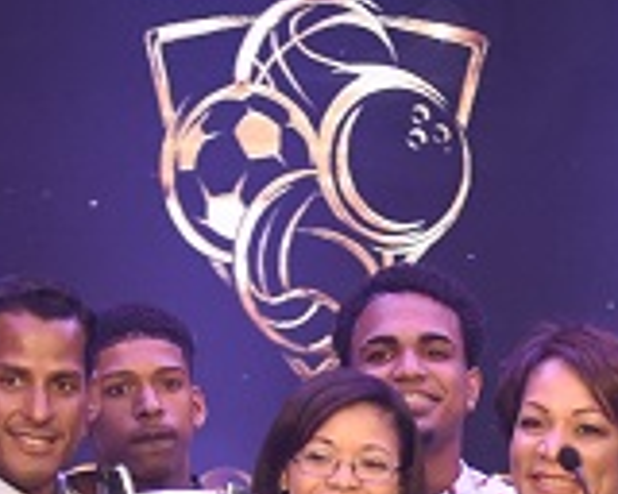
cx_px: 672
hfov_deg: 4.7
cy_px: 934
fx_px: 7444
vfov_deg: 3.8
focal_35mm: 407
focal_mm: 70
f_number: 2.8
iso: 1600
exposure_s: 1/200
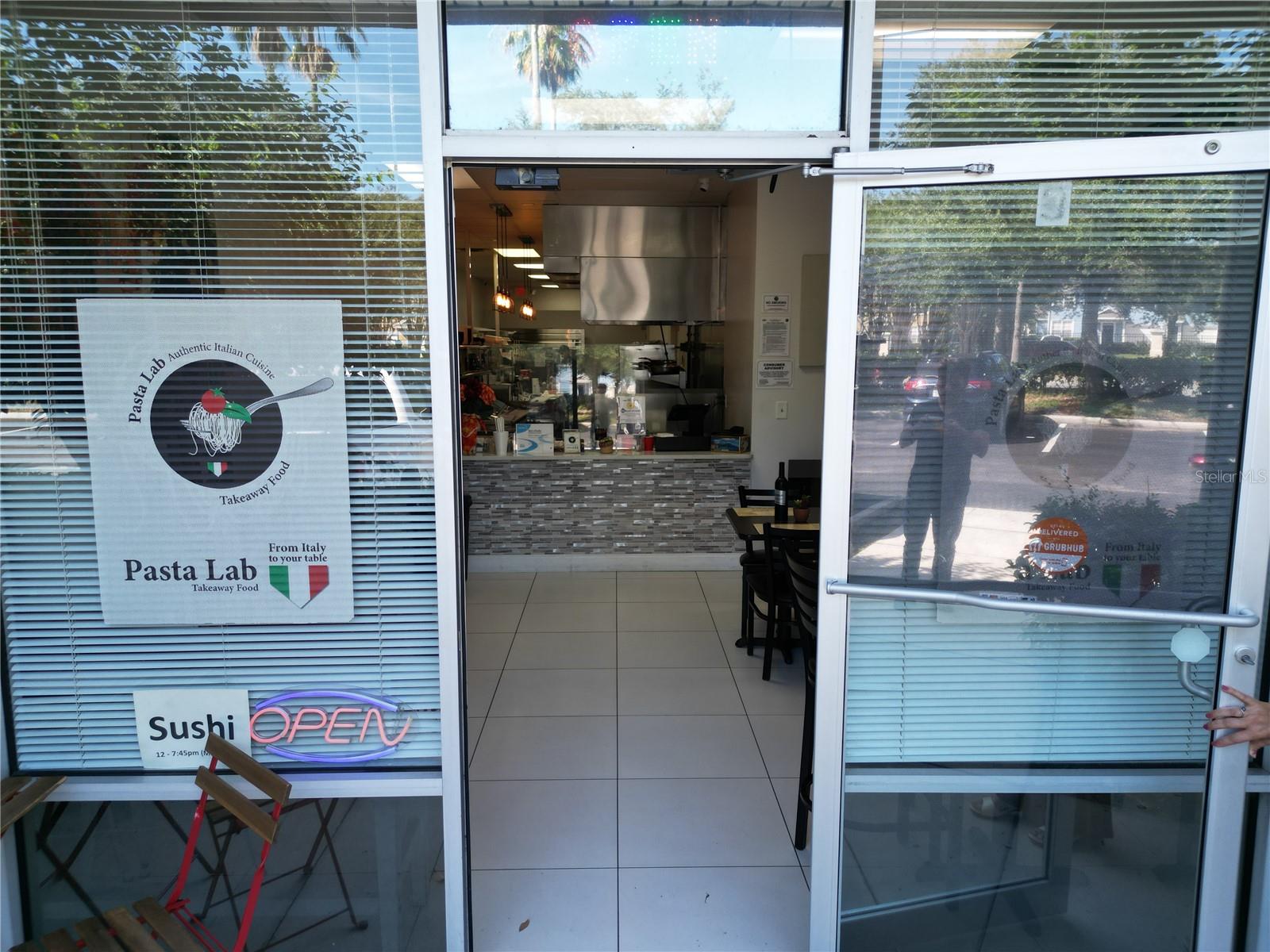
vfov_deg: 56.8
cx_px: 635
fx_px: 881
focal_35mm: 24
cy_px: 476
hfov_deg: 71.6
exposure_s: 1/240
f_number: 1.7
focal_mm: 6.72
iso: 200
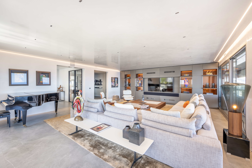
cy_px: 84
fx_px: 98
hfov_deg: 104.3
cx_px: 126
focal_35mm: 14
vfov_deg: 81.2
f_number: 8
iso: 64
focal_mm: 14
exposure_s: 1/50
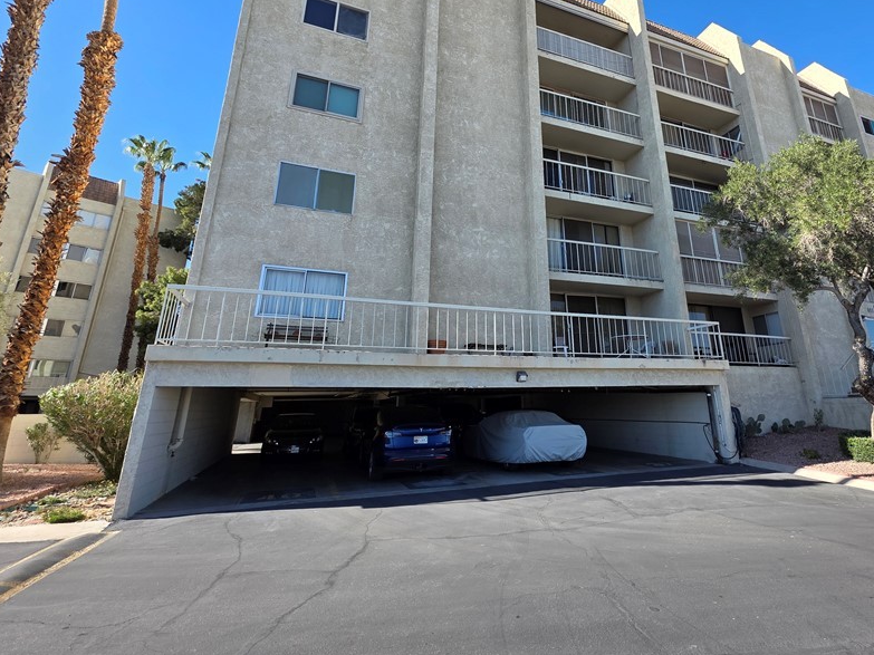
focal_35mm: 17
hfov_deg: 90.5
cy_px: 258
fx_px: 429
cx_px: 499
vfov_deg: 73.8
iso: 40
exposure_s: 1/994
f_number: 1.9
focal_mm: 2.2
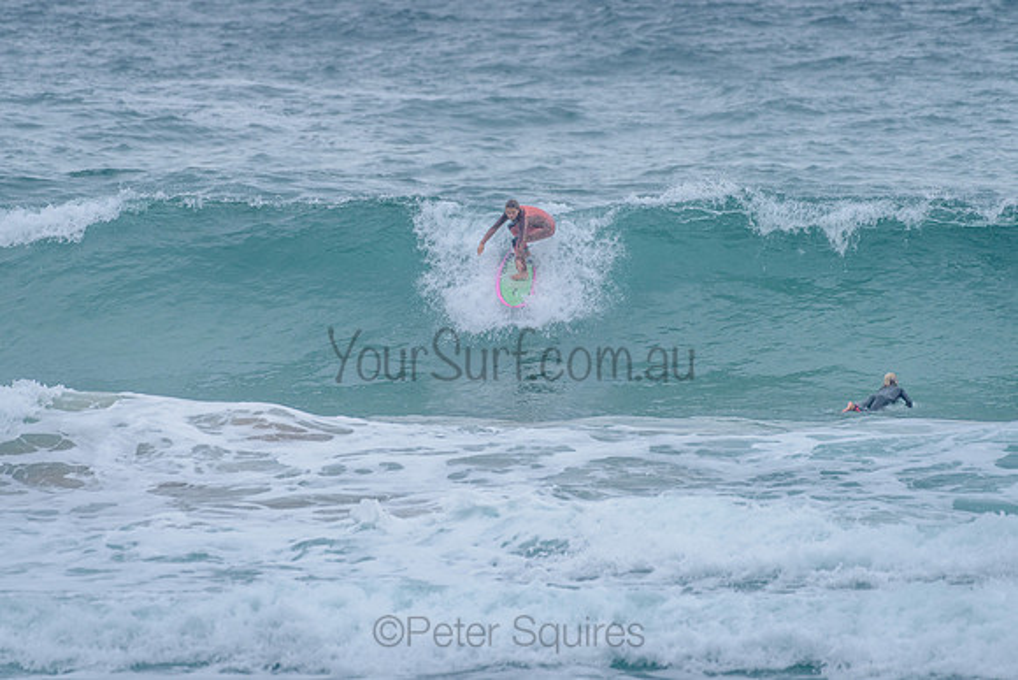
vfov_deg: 2.2
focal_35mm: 613
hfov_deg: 3.4
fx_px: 17331
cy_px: 264
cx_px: 510
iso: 720
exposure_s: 1/1250
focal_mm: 500
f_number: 5.6
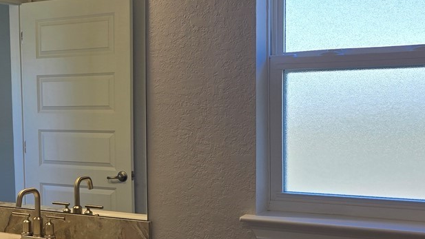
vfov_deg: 18.5
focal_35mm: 65
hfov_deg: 30.8
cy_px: 156
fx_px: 732
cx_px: 38
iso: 16
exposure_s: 1/120
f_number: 1.7
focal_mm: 6.3
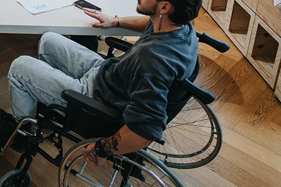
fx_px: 437
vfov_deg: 22.0
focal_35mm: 56
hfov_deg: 32.5
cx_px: -7
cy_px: -50
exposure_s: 1/400
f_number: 1.8
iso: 500
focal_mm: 20
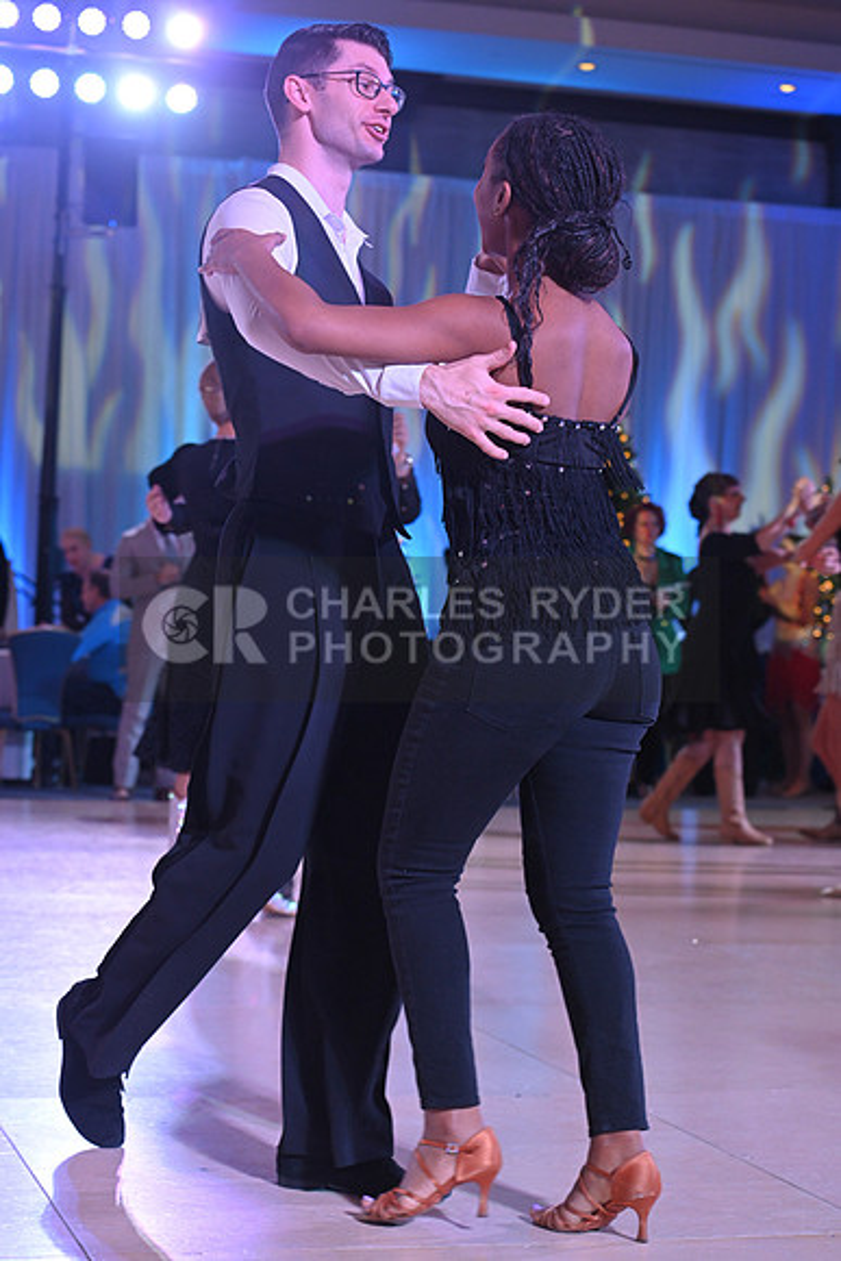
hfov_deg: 19.5
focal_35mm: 70
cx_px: 420
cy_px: 630
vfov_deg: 28.8
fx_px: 2451
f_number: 5.6
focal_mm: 70
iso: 1600
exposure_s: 1/250
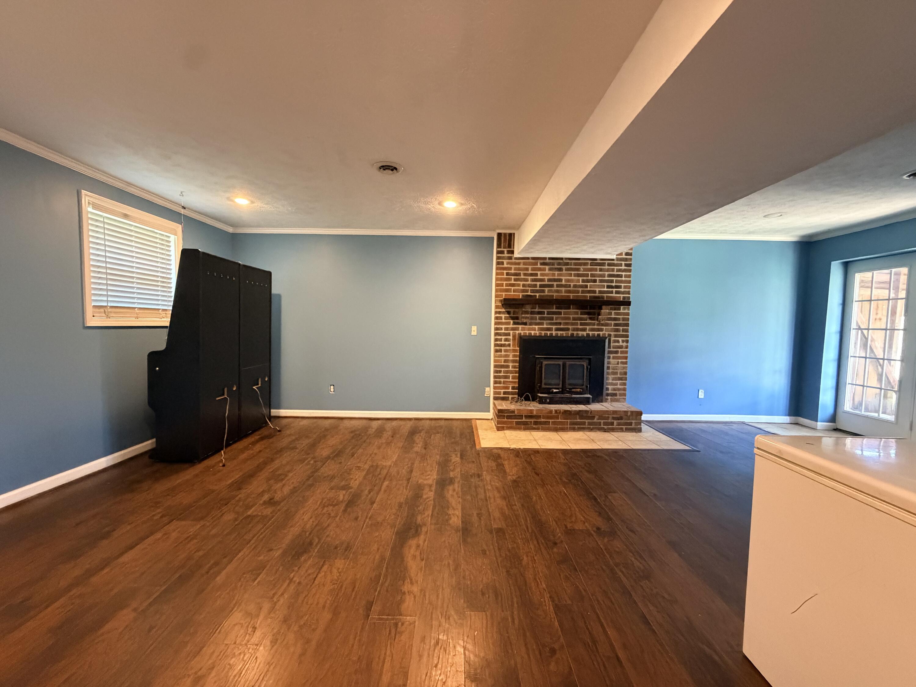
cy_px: 344
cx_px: 458
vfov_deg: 85.7
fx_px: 370
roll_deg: -0.2
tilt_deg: -2.9
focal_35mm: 14
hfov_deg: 102.1
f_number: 2.2
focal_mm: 2.22
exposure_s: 1/60
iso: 1000
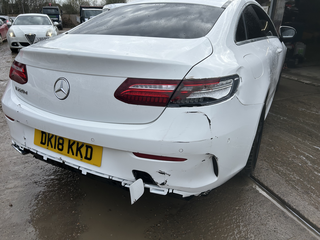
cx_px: 160
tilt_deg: -22.3
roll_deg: -0.1
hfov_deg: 67.3
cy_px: 120
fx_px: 240
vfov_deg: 53.1
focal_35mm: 26
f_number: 1.5
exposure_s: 1/2632
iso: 50
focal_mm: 5.7
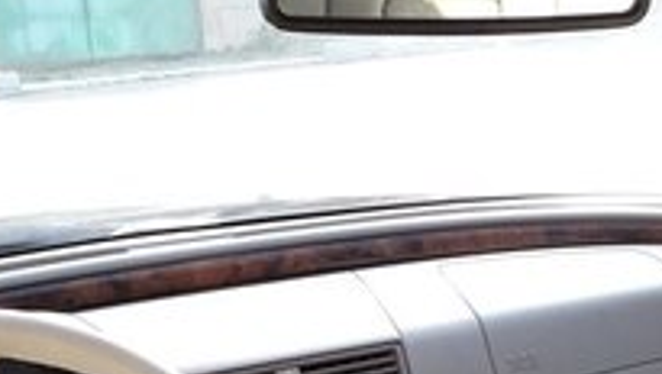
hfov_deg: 29.7
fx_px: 1248
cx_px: 352
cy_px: 658
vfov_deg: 15.0
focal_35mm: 71
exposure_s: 1/124
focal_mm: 3.6
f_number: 1.9
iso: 40
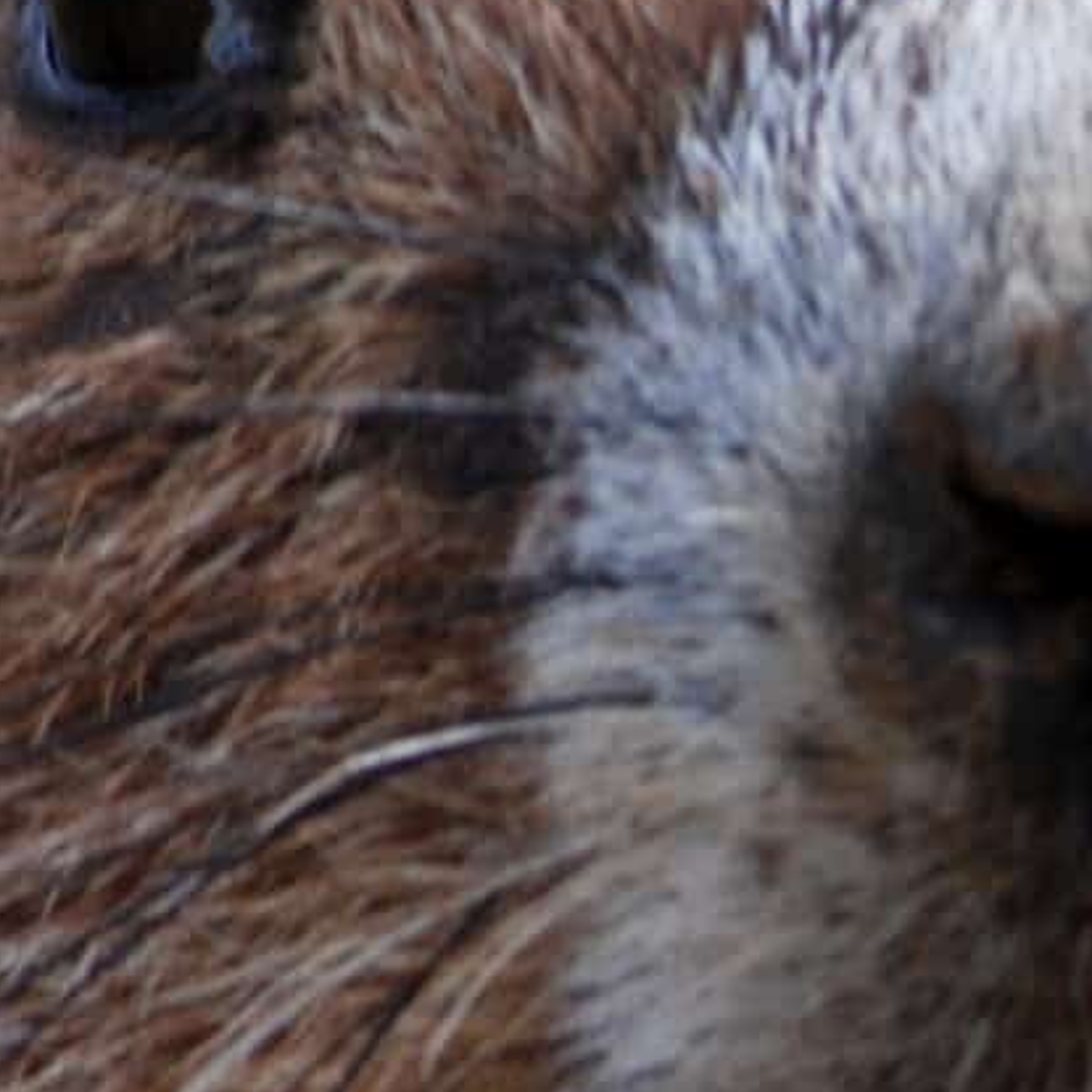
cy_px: 746
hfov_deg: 0.8
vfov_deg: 0.8
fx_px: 75985
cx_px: 1182
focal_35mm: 2129
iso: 125
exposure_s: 1/50
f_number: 16
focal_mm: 270
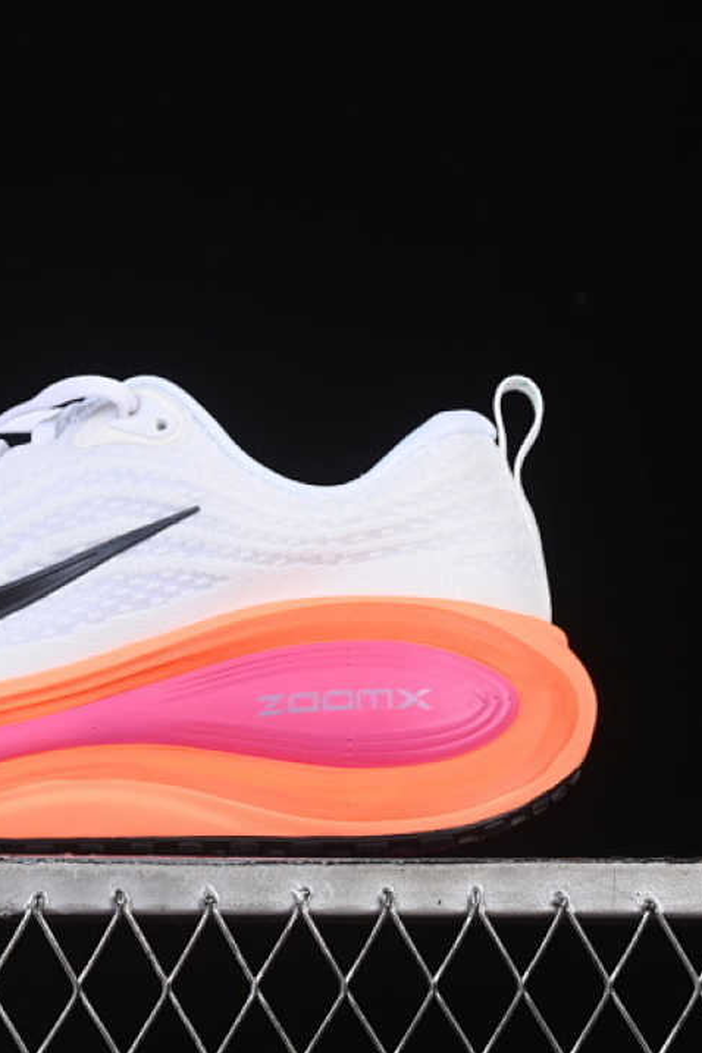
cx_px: 82
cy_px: 527
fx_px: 3305
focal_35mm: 113
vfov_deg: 18.1
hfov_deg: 12.0
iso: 160
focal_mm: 50
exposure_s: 1/80
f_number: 8
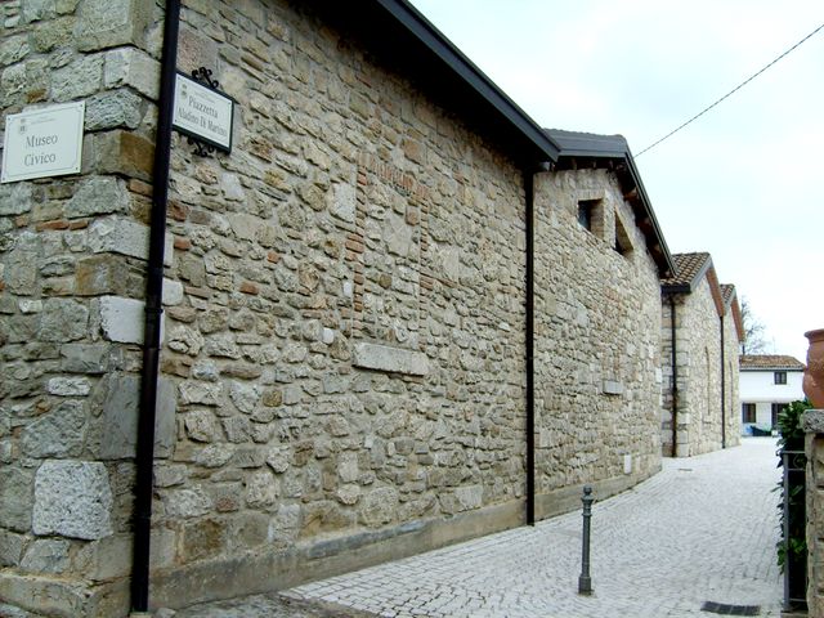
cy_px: 309
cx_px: 412
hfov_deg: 52.6
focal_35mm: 35
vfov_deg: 40.7
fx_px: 833
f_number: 2.8
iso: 50
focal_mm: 5.8
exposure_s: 1/1000
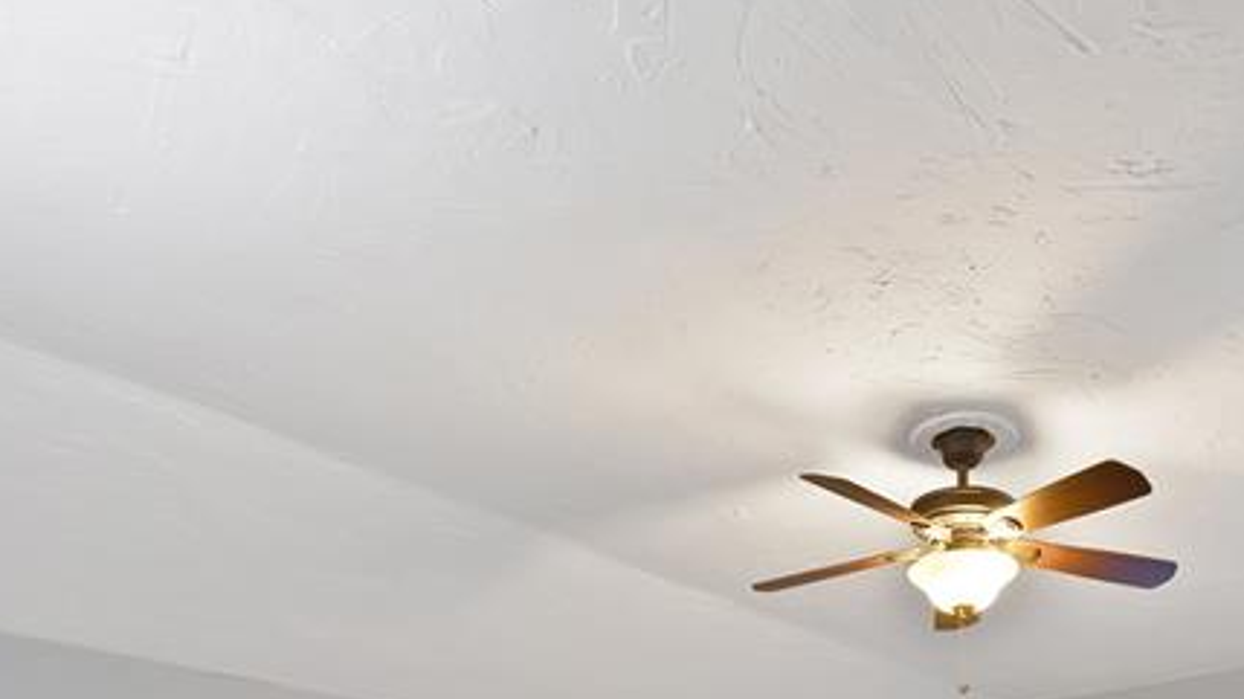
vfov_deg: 29.5
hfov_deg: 62.4
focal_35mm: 30
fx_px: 989
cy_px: 956
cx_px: 850
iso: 640
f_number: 9
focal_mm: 12
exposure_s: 2
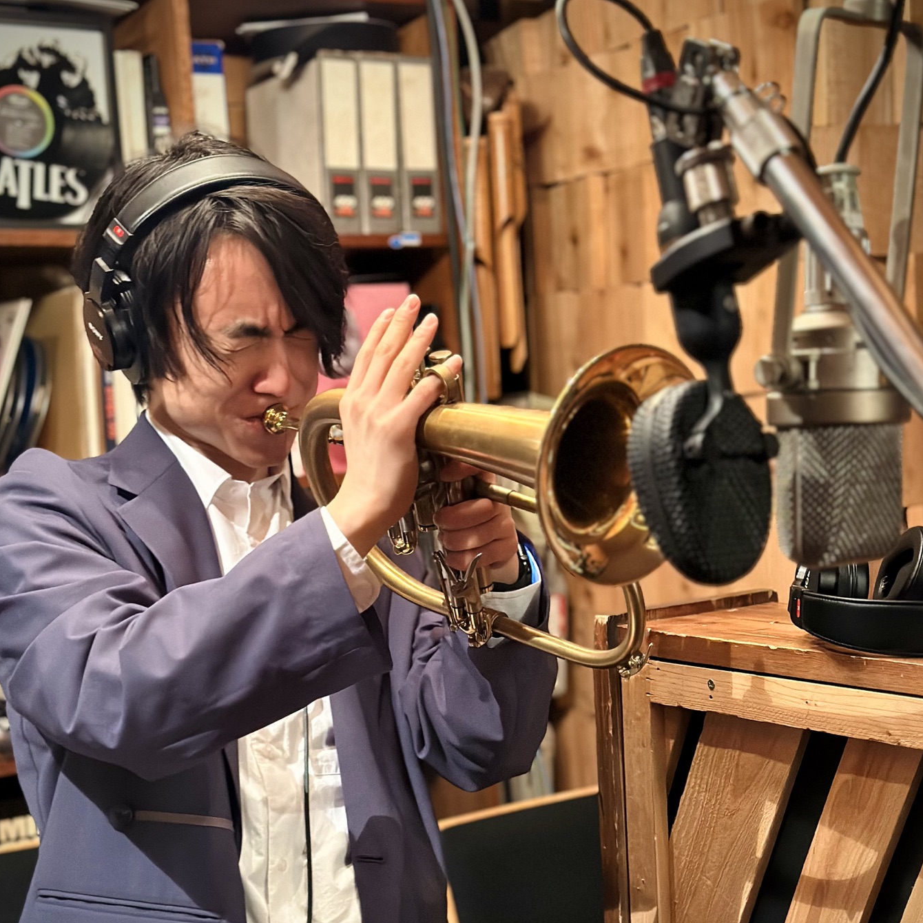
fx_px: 1720
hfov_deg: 30.0
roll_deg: +3.2
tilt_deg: -6.6
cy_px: 587
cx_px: 462
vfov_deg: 29.9
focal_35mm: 57
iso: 640
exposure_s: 1/33
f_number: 1.78
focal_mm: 6.86
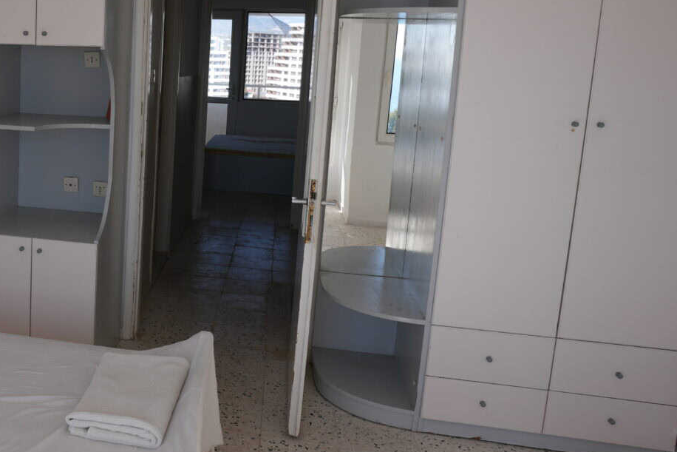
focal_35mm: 38
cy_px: 169
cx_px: 55
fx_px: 715
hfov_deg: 45.4
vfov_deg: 34.9
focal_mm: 17
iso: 100
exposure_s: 1/250
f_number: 5
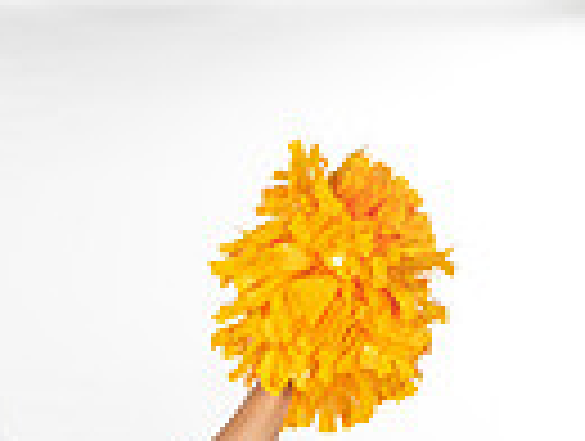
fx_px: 2811
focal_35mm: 166
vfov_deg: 8.4
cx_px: -22
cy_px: 976
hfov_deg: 11.7
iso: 800
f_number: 7.1
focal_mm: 50
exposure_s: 1/320
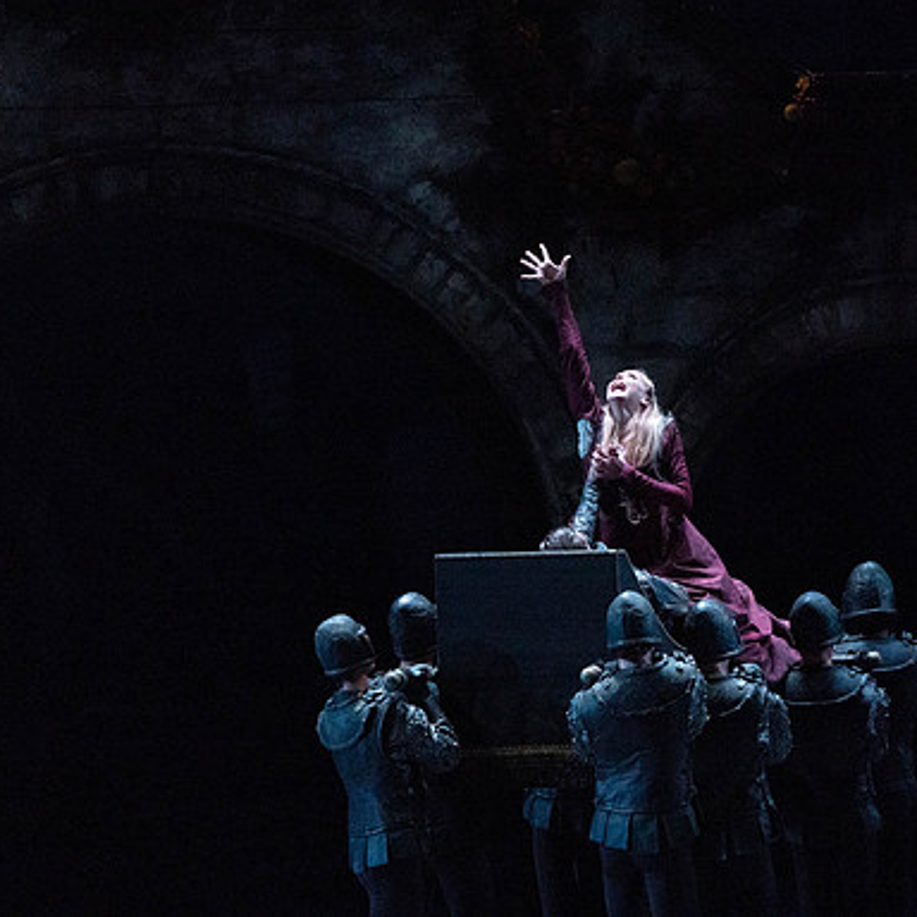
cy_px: 457
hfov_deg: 4.8
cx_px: 566
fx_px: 10849
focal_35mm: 362
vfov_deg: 4.8
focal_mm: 282
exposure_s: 1/250
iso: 5000
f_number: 5.6
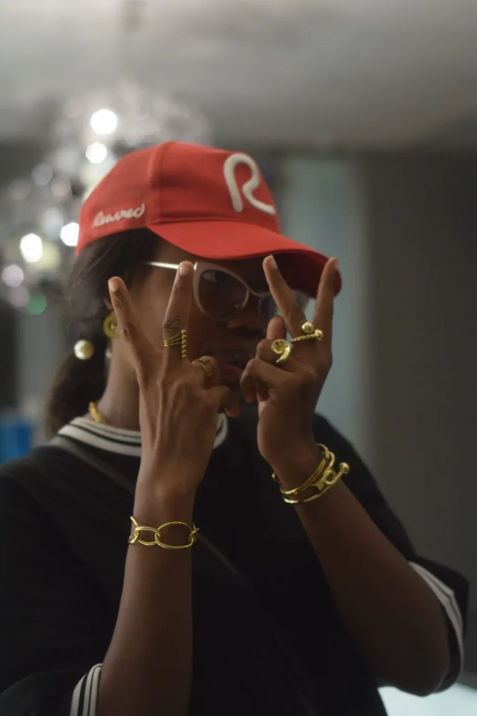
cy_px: 358
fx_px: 1491
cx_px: 238
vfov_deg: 27.0
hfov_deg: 18.2
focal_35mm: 75
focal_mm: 50
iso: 800
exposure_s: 1/200
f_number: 2.2
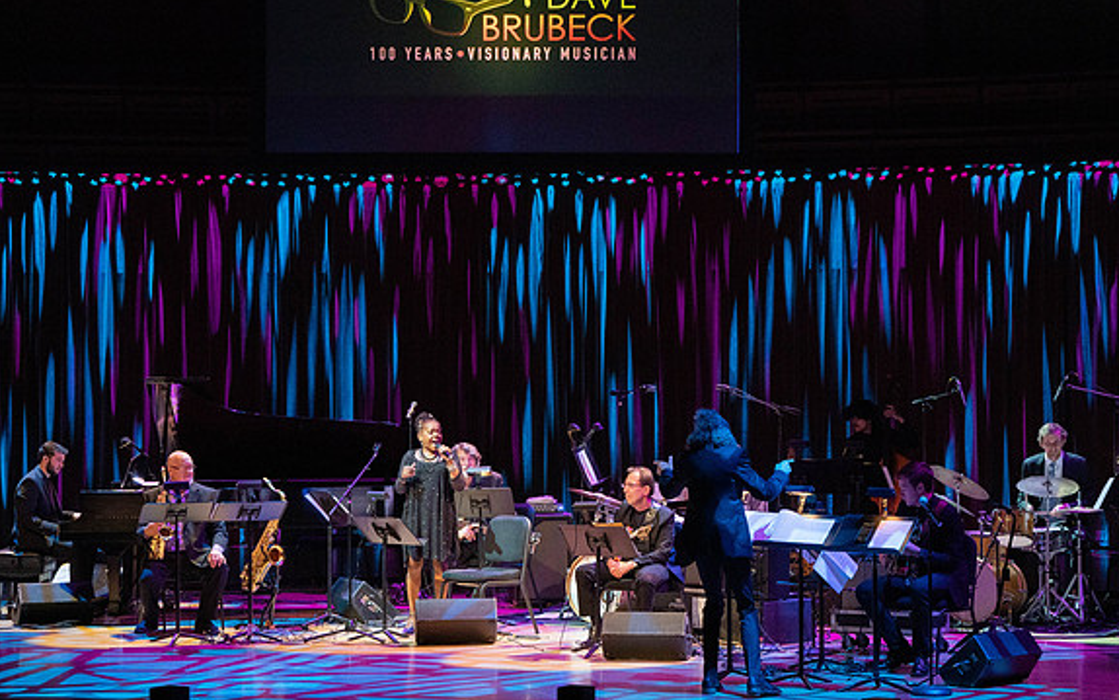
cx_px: 563
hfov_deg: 20.2
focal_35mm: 103
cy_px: 356
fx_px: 3142
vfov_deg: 12.7
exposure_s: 1/320
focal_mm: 100
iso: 5000
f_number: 8
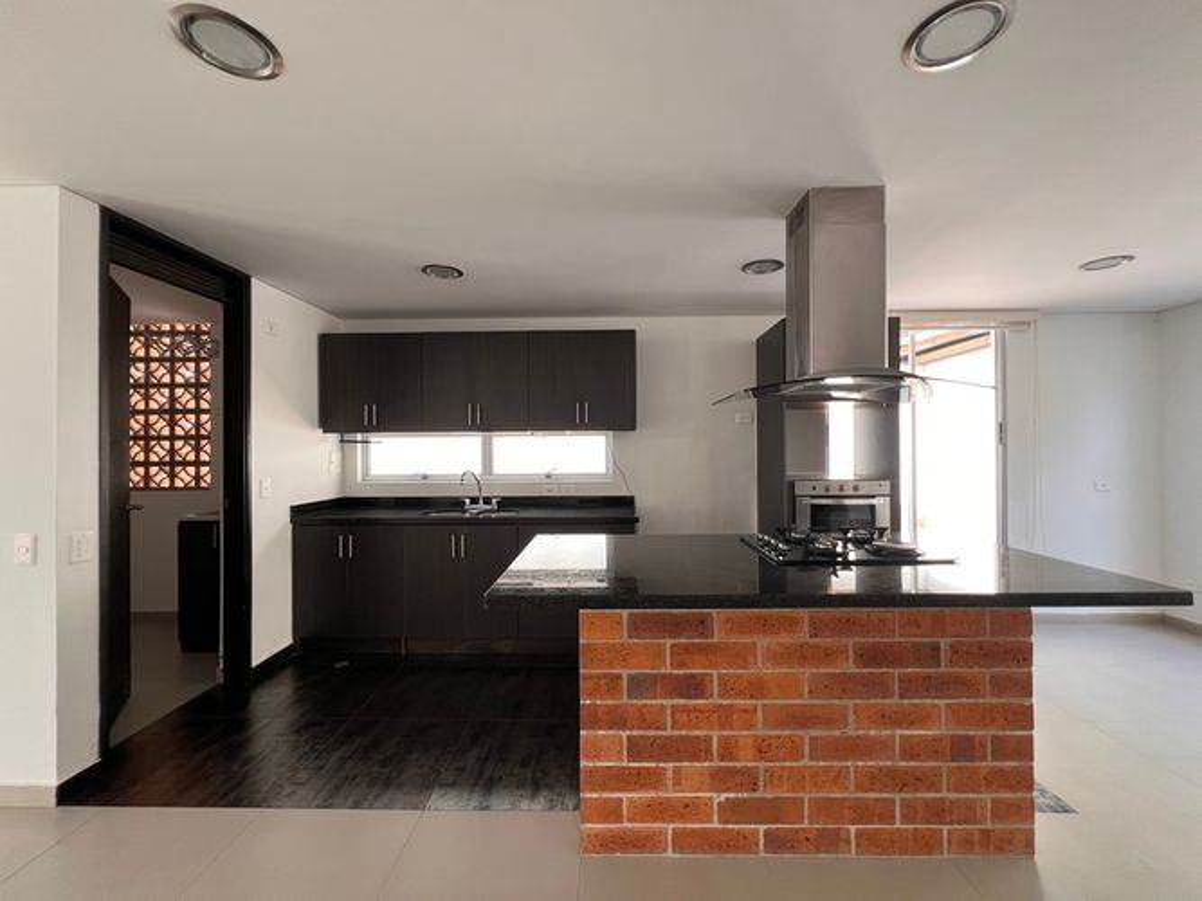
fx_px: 451
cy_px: 450
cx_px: 601
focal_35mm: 13
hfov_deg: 106.2
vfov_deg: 89.9
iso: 160
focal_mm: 1.57
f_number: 1.8
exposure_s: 1/99
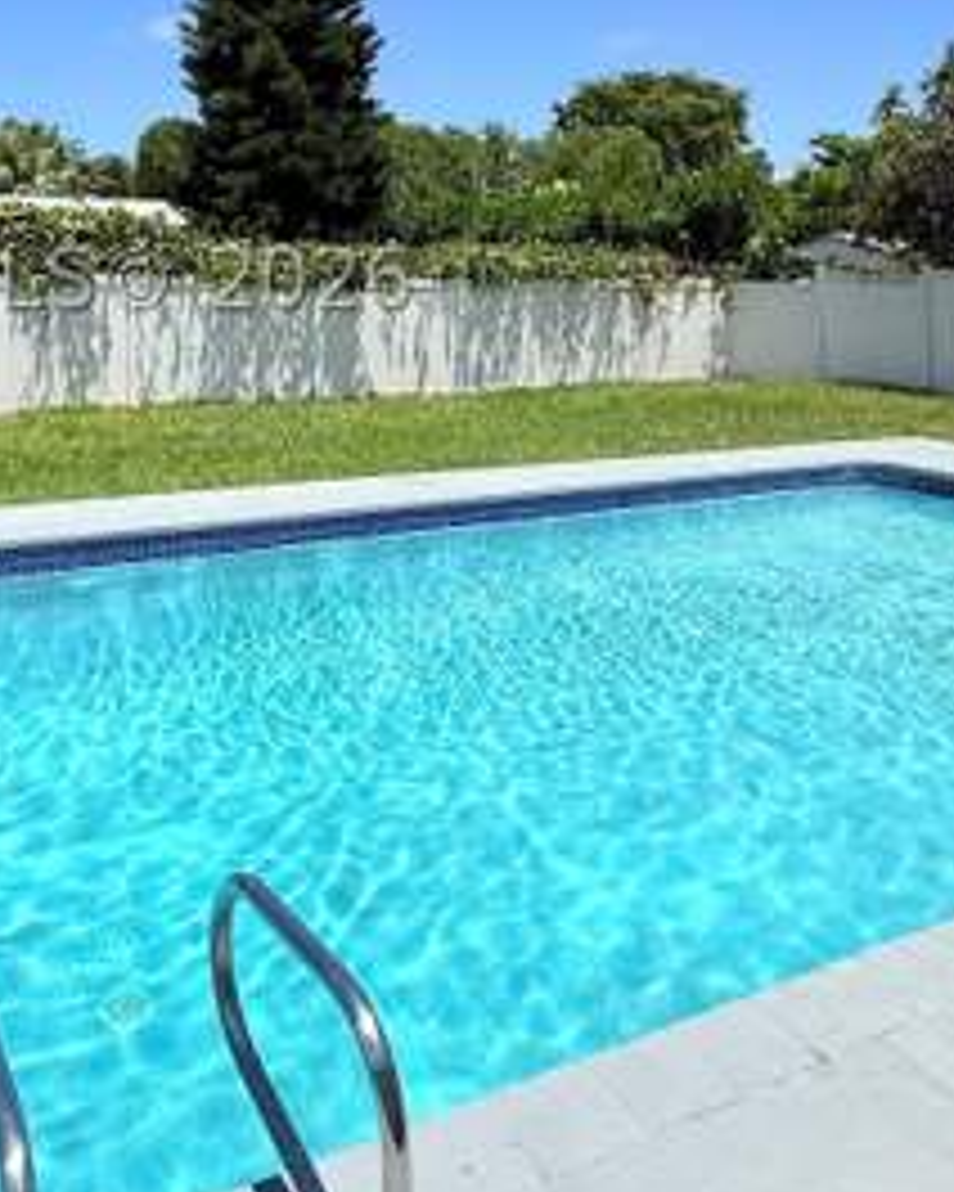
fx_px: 1165
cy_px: 279
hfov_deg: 43.8
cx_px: 306
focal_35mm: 33
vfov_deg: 51.6
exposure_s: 1/3289
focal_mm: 2.22
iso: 50
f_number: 2.2
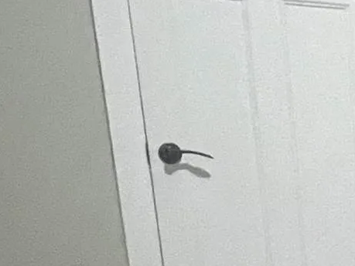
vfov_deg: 15.5
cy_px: 417
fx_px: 892
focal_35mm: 87
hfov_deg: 17.3
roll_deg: -1.6
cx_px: 680
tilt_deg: -17.9
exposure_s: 1/60
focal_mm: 1.57
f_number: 1.8
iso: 800
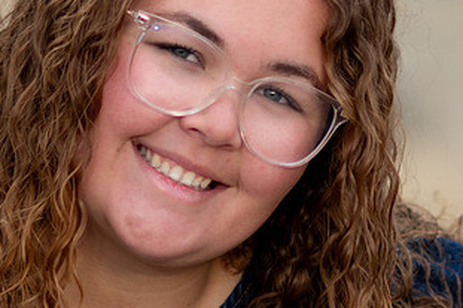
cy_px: 92
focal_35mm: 348
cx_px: 177
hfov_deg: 5.9
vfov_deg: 3.9
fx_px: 4473
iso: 200
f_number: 1.8
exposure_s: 1/1600
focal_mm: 85
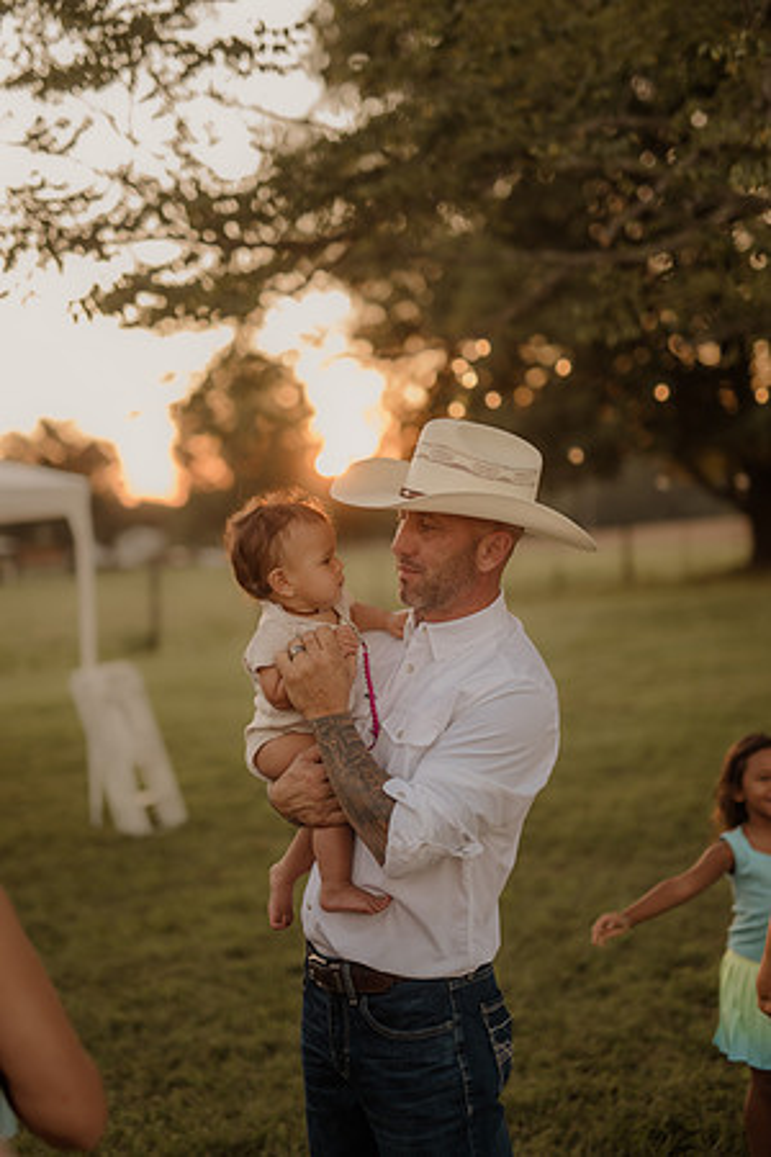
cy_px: 578
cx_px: 386
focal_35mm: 50
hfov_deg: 27.0
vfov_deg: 39.6
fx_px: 1606
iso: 200
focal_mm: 50
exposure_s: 1/320
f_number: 2.8
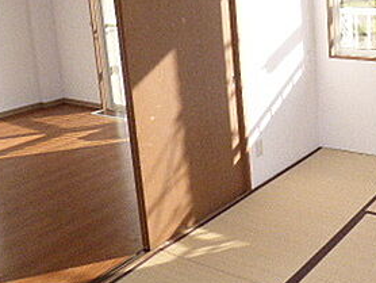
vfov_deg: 30.7
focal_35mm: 46
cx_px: 350
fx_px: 500
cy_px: 50
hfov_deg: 38.0
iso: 800
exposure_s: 1/1600
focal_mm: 3.58
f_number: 4
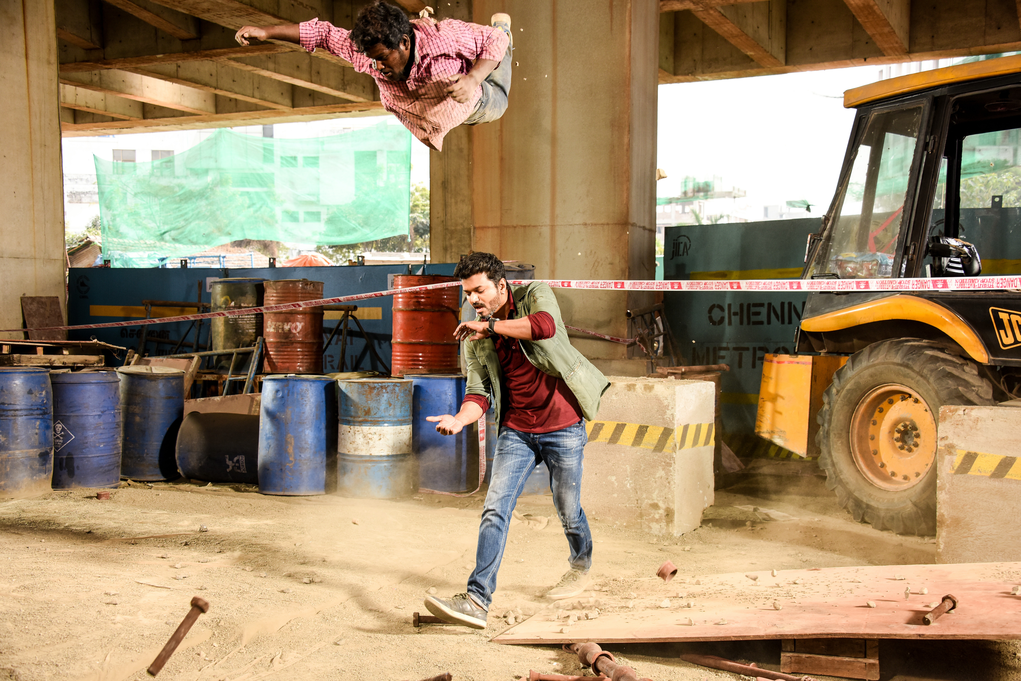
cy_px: 340
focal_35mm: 42
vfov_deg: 31.9
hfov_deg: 46.4
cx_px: 510
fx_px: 1191
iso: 640
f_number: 5.6
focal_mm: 42
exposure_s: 1/500
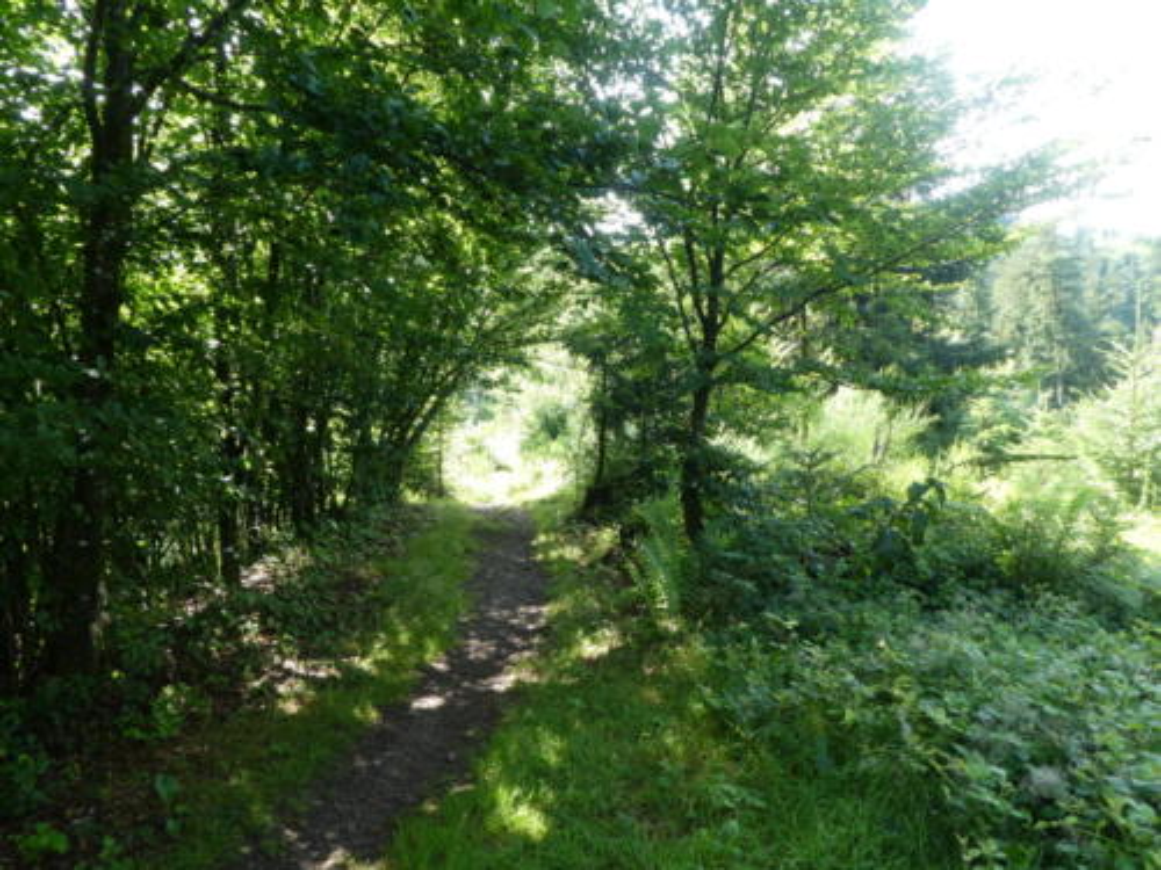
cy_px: 435
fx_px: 805
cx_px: 580
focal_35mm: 24
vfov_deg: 56.8
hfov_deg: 71.6
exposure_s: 1/60
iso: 80
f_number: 3.3
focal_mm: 4.3
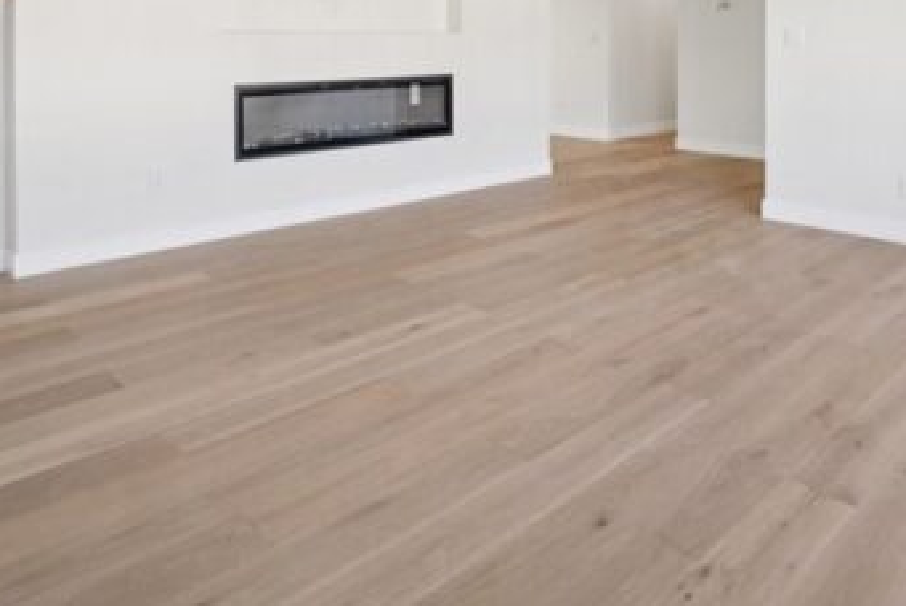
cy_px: 16
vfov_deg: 42.3
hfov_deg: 64.1
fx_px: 680
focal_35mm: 27
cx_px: 656
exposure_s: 1/30
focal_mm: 12
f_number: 8
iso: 400
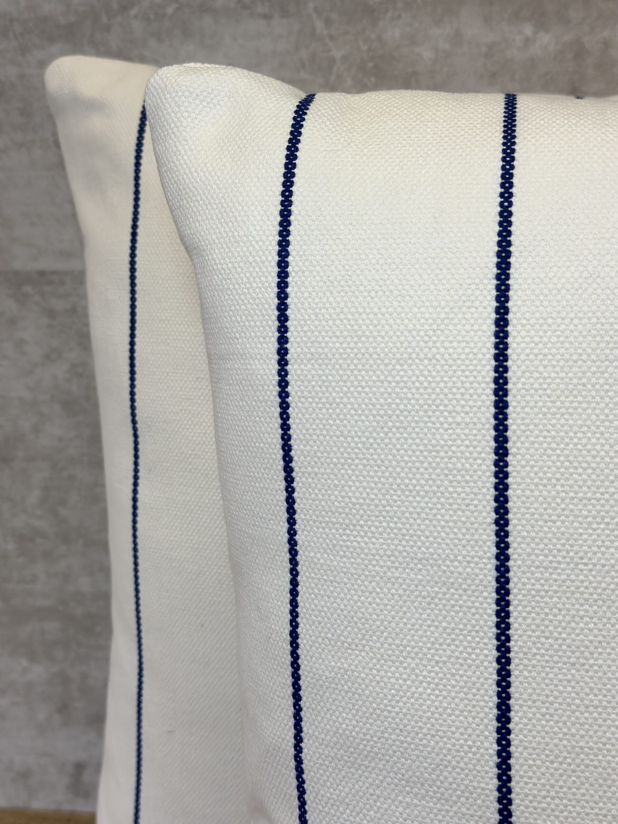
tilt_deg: -16.9
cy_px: 412
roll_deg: +2.4
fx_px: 1143
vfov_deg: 39.7
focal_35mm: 48
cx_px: 309
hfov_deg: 30.3
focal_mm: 6.86
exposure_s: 1/431
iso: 80
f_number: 1.78
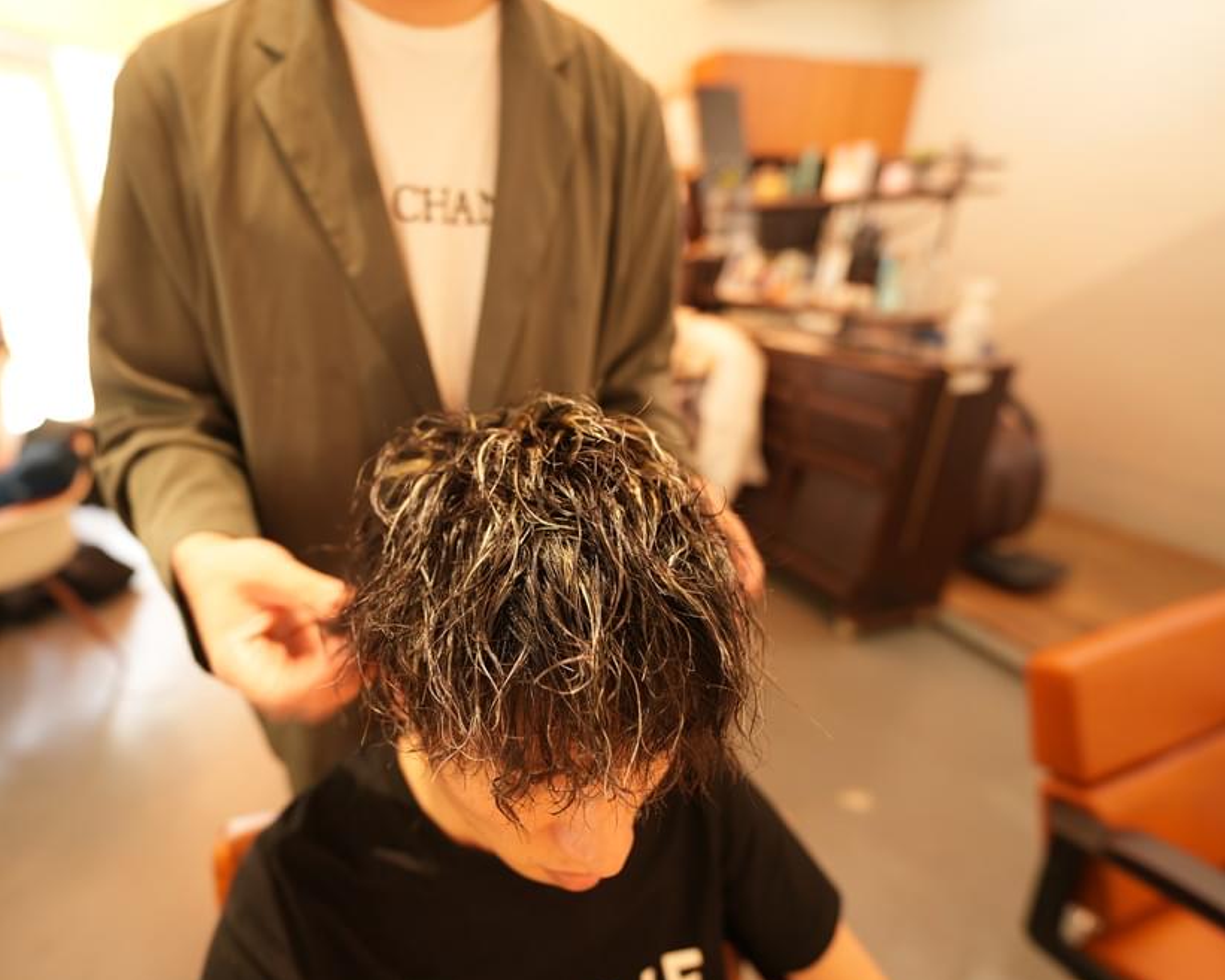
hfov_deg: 91.7
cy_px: 494
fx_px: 580
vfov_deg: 80.4
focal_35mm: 16
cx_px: 482
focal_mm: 14
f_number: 1.8
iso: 200
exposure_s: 1/30
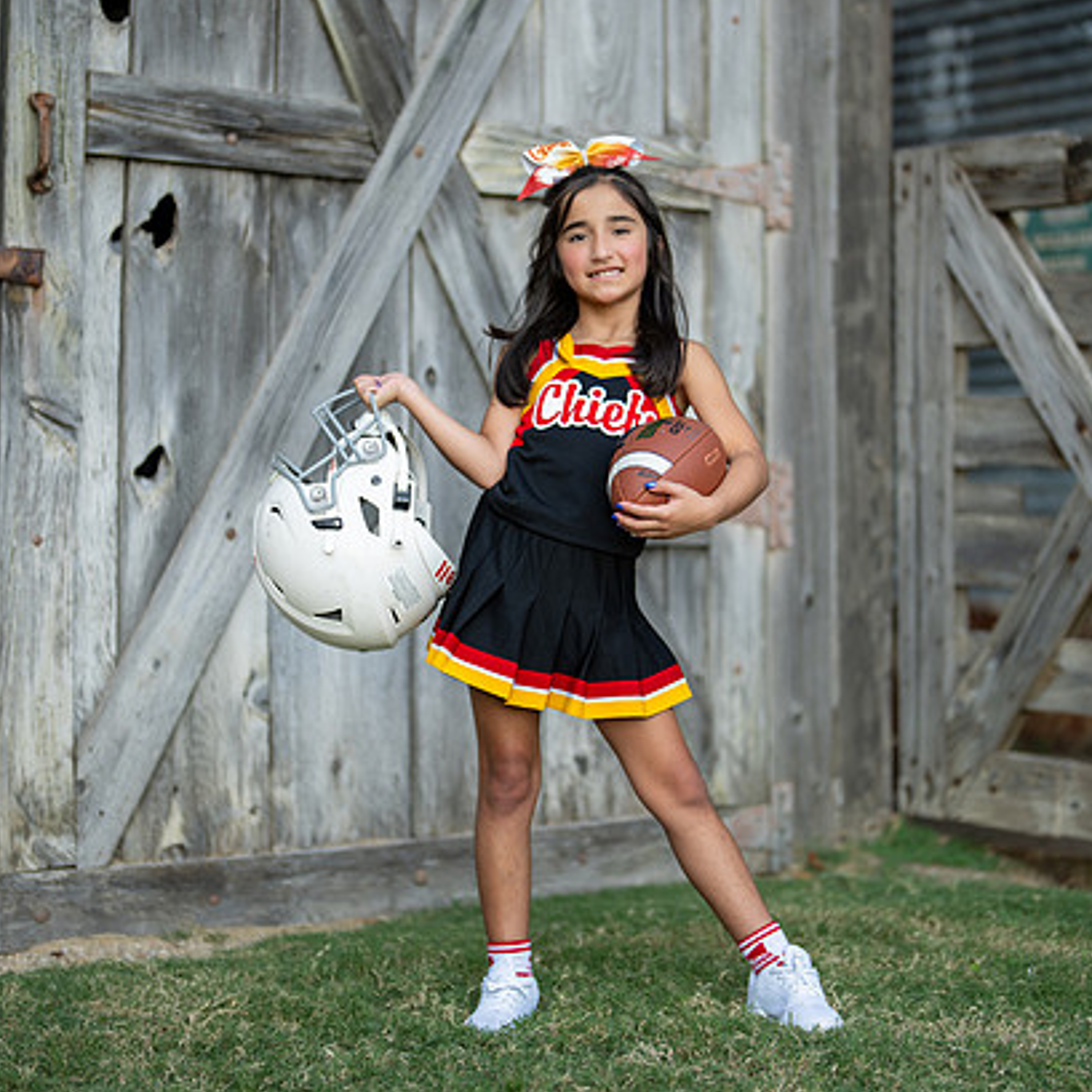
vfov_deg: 24.0
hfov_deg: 24.0
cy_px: 507
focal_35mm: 72
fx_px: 2570
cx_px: 595
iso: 125
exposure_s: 1/2000
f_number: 1.2
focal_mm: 50
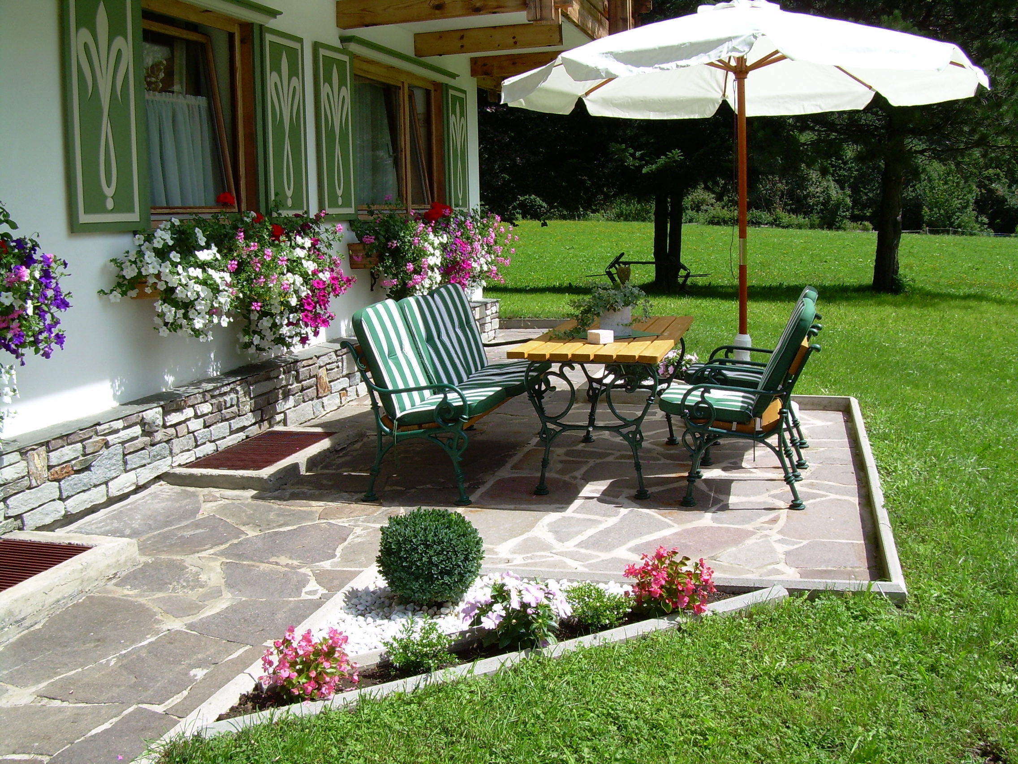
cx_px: 509
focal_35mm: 38
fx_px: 1118
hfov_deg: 49.0
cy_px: 382
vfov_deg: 37.7
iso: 50
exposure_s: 1/297
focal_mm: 6.3
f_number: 4.6
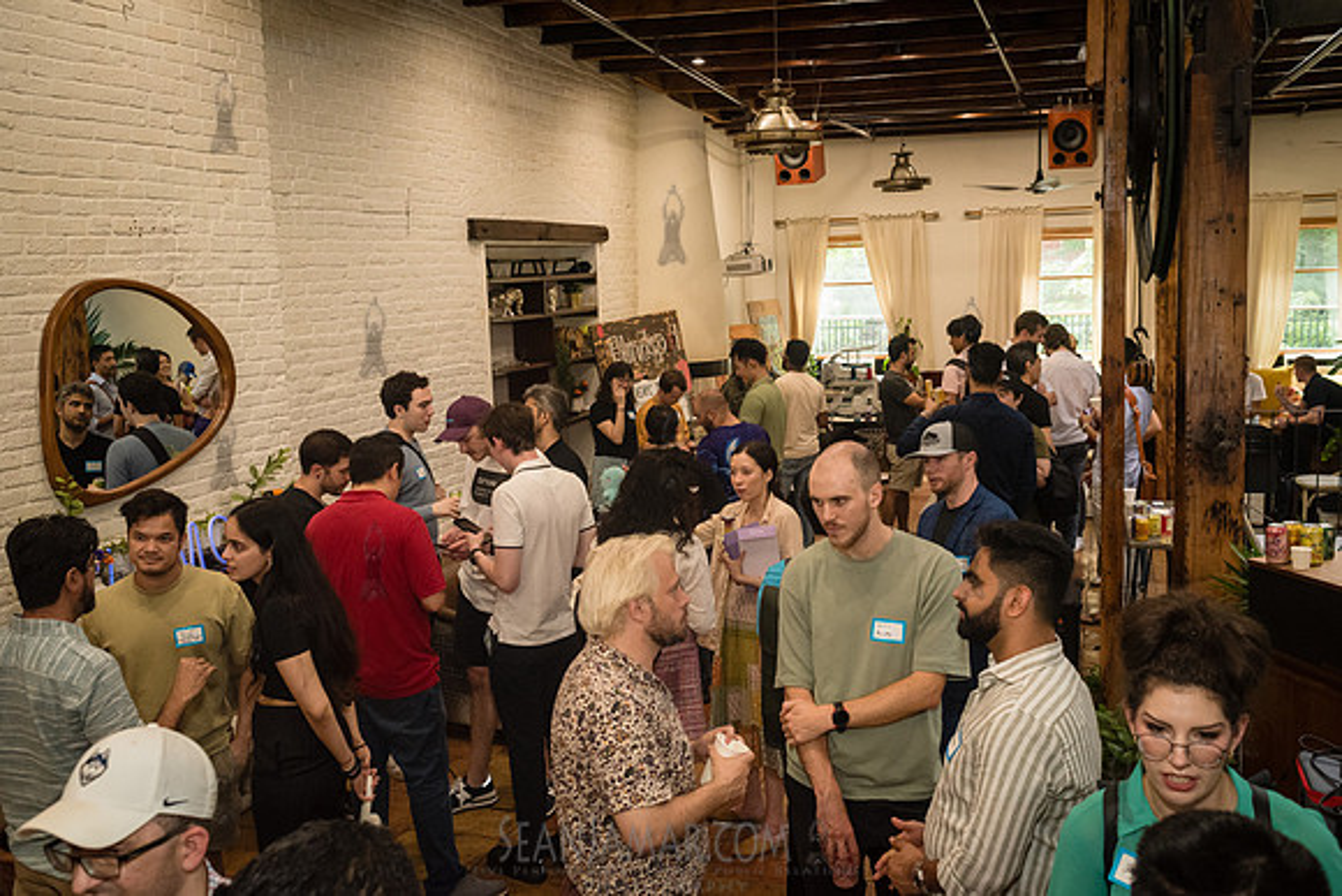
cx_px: 671
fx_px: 1305
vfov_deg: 37.9
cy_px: 448
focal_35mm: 35
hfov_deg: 54.4
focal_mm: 35
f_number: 5
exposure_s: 1/200
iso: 4000
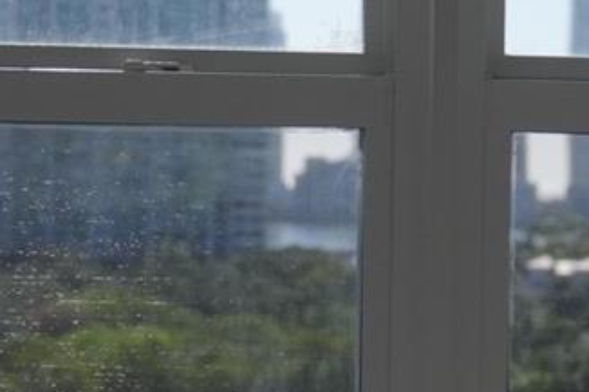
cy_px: 121
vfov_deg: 8.7
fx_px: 2567
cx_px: 403
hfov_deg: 13.1
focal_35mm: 157
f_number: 2.8
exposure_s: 1/12800
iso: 800
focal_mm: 32
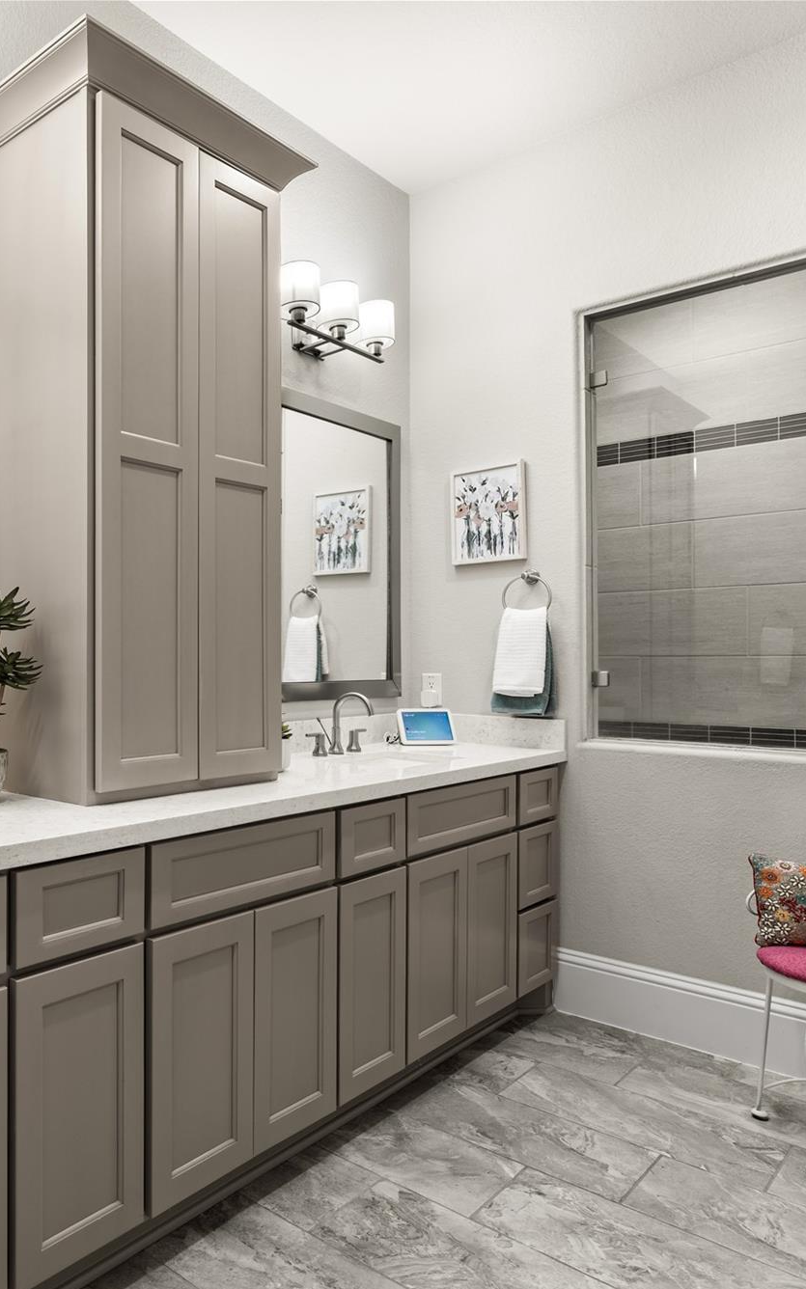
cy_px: 658
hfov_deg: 44.6
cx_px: 73
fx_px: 879
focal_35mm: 25
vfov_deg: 72.5
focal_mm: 16
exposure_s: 1/2.5
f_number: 9
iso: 200
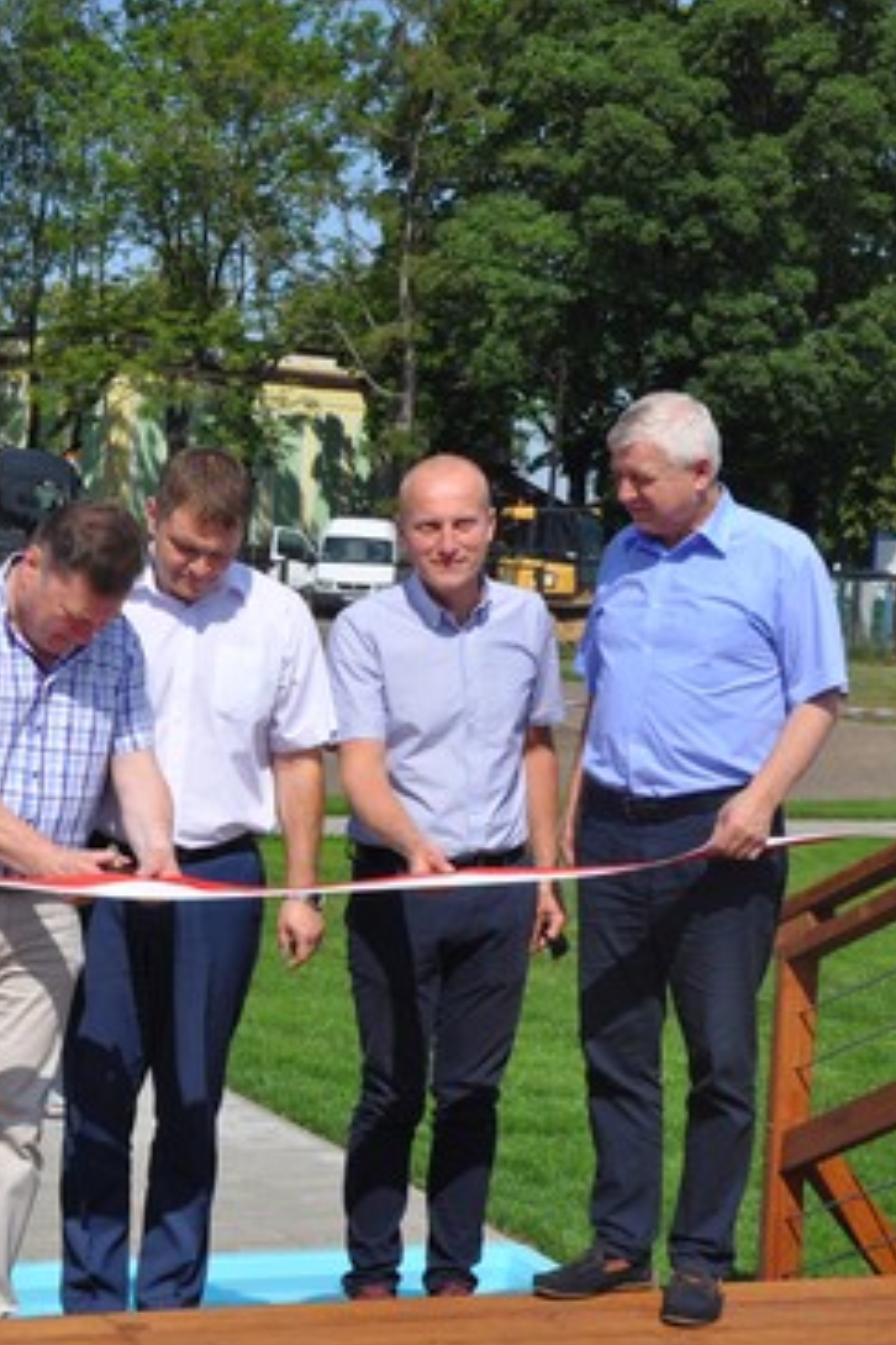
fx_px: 2762
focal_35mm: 74
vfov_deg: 27.3
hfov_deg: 18.1
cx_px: 63
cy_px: 743
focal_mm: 28
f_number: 11
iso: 200
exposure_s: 1/500
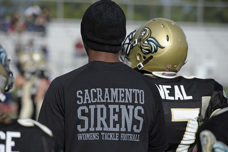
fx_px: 1899
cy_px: 76
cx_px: 114
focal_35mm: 300
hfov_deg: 6.9
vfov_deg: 4.6
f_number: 10
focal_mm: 300
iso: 400
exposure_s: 1/1000
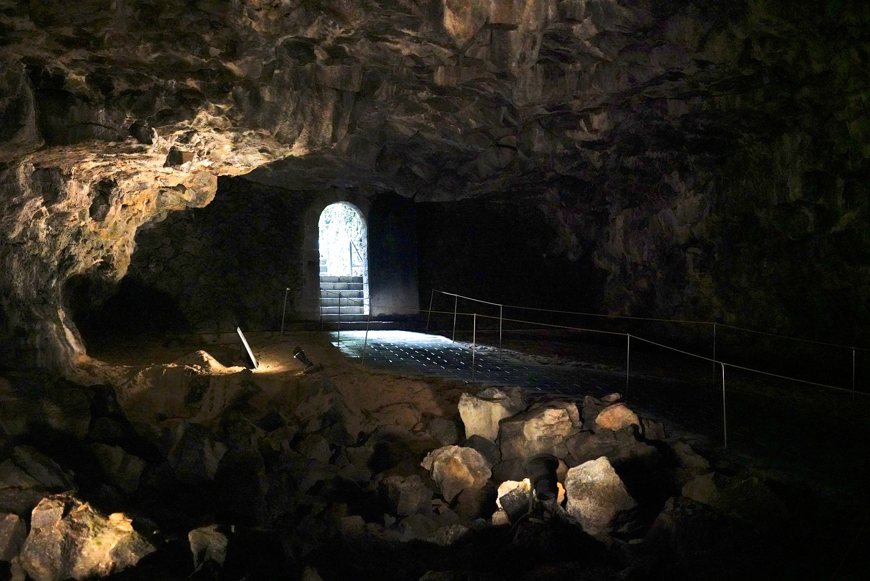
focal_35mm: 35
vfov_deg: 37.9
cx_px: 435
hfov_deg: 54.4
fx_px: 846
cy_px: 290
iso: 20000
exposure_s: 1/100
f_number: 2.8
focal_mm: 35
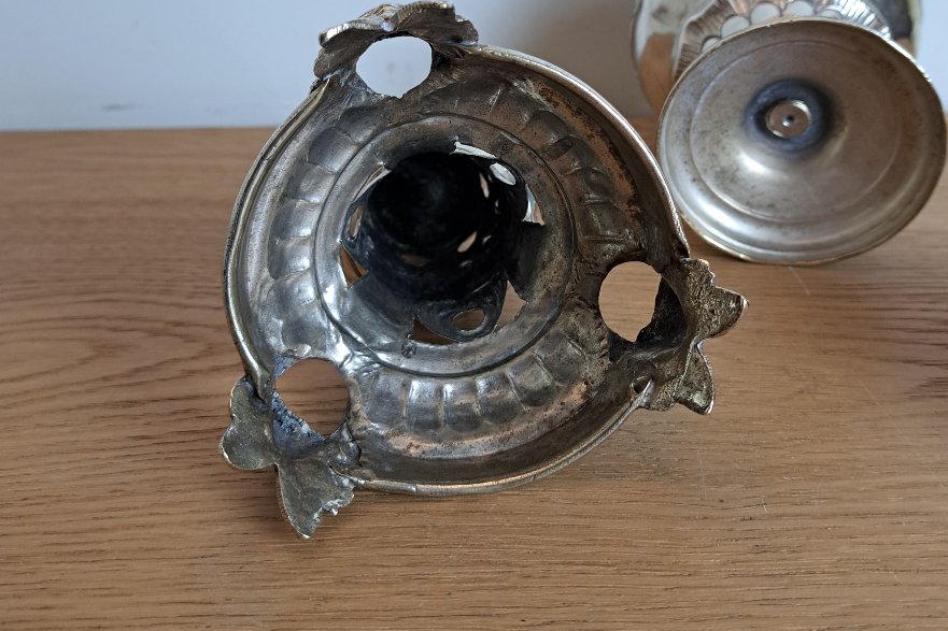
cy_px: 166
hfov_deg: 55.8
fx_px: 895
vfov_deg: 38.0
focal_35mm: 34
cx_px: 476
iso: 125
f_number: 1.8
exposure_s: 1/50
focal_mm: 5.23
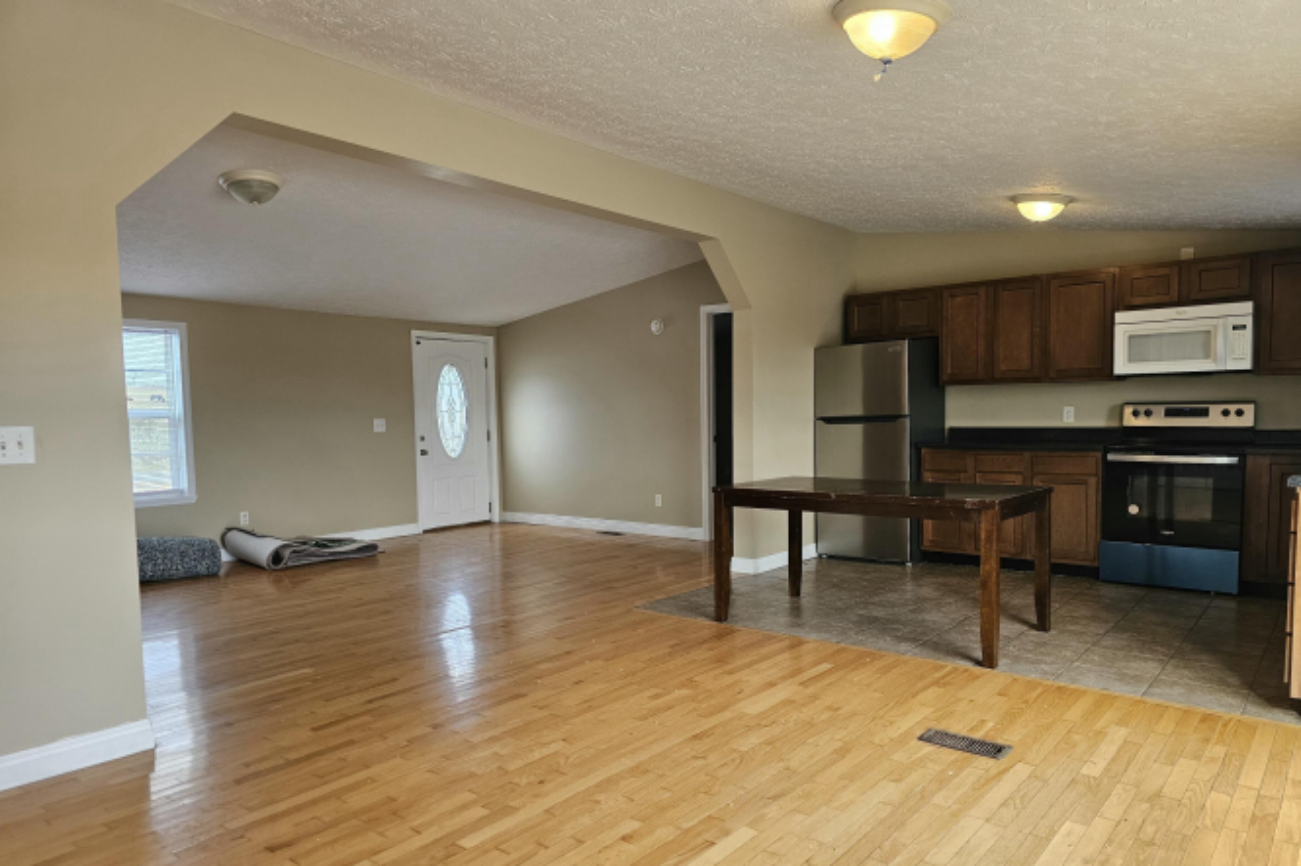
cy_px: 469
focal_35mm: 24
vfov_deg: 53.0
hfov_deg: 73.8
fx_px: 867
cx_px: 650
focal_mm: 6.3
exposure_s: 1/180
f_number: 1.7
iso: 125
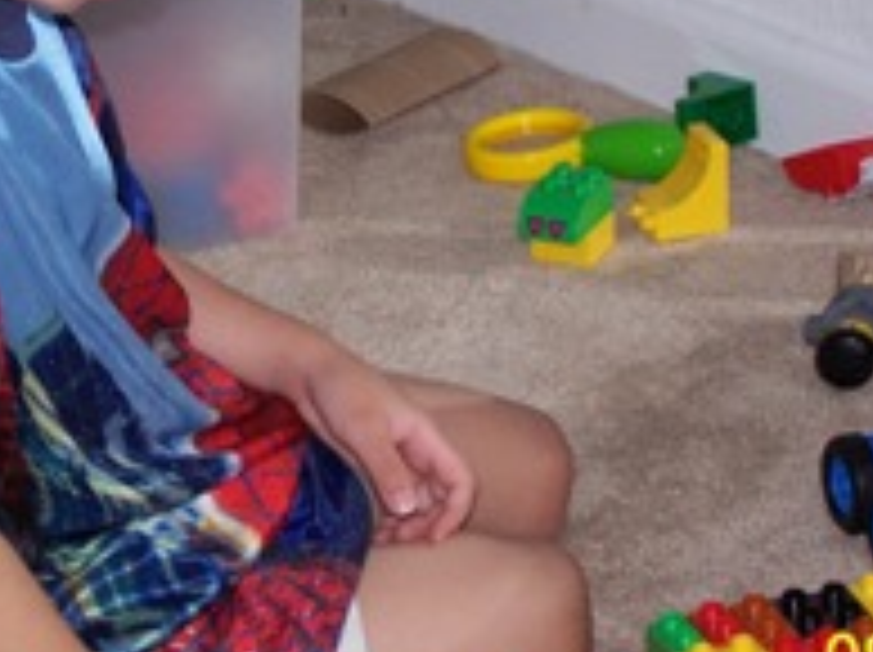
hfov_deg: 12.7
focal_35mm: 155
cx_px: 315
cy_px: 108
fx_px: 3904
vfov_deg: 9.5
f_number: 3.2
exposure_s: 1/60
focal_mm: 11.1
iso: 140
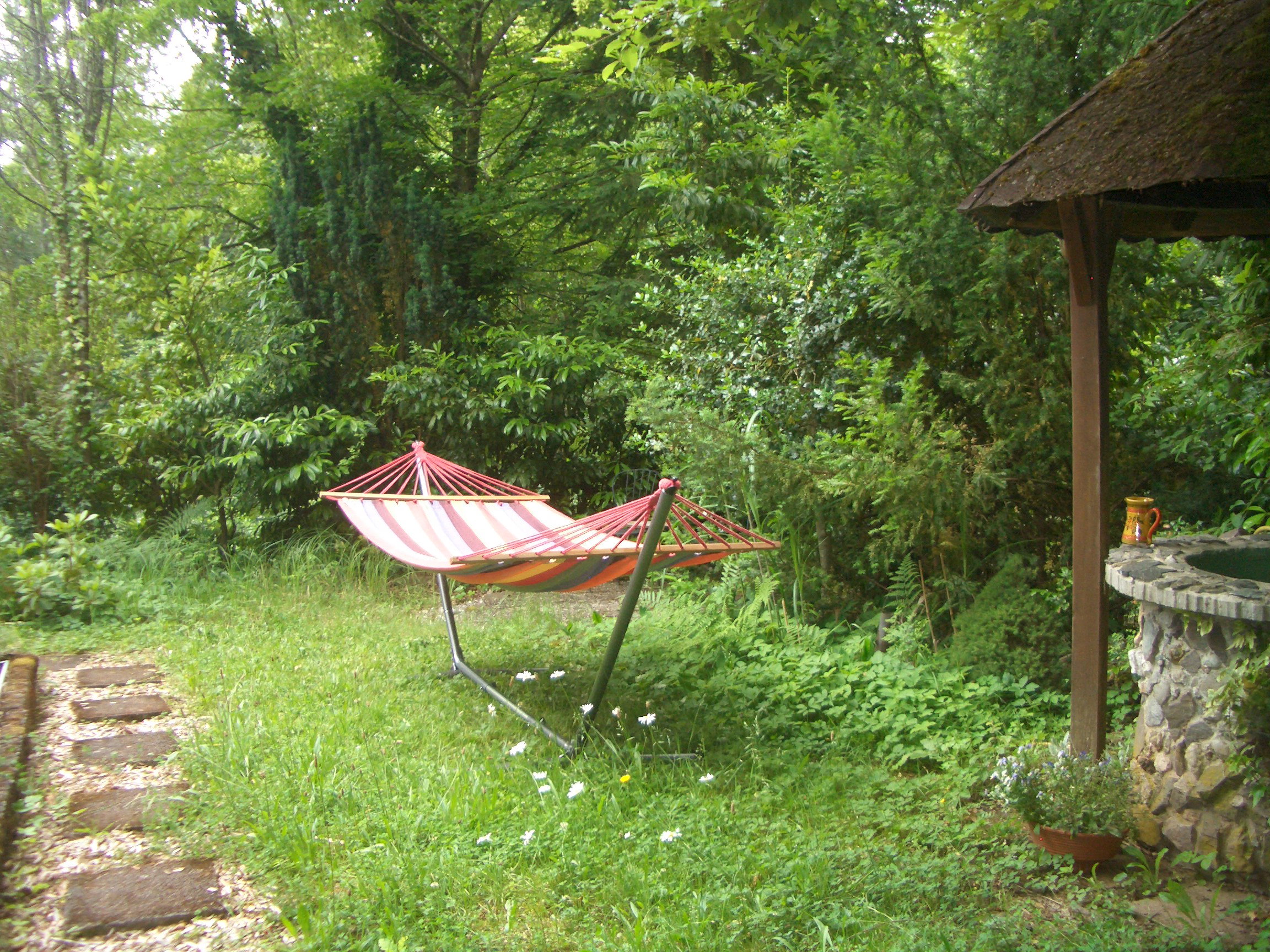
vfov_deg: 40.7
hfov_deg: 52.6
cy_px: 476
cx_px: 635
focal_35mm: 35
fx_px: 1284
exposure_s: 1/80
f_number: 2.6
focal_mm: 5.8
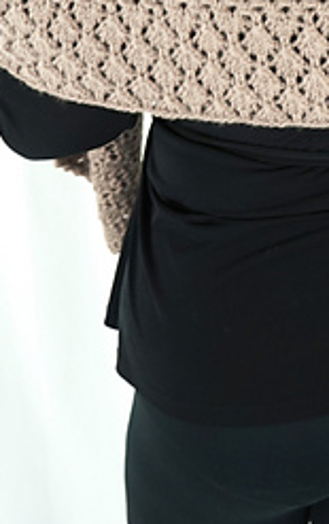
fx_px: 1359
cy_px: 25
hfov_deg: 13.6
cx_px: 317
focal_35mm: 95
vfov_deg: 21.2
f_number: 5
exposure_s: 1/40
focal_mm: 36
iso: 250
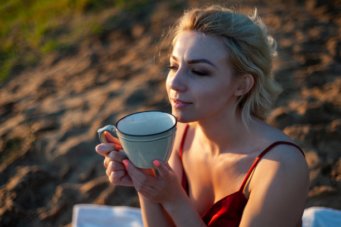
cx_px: 170
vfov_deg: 26.9
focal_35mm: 50
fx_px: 473
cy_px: 114
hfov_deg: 39.6
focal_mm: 50
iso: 100
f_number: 1.8
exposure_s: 1/1000
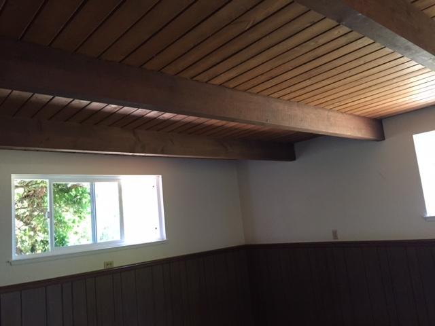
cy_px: 163
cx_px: 218
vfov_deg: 48.2
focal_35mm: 29
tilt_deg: +9.2
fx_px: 364
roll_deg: +4.5
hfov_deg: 61.7
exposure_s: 1/30
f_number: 2.2
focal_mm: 4.15
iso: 250
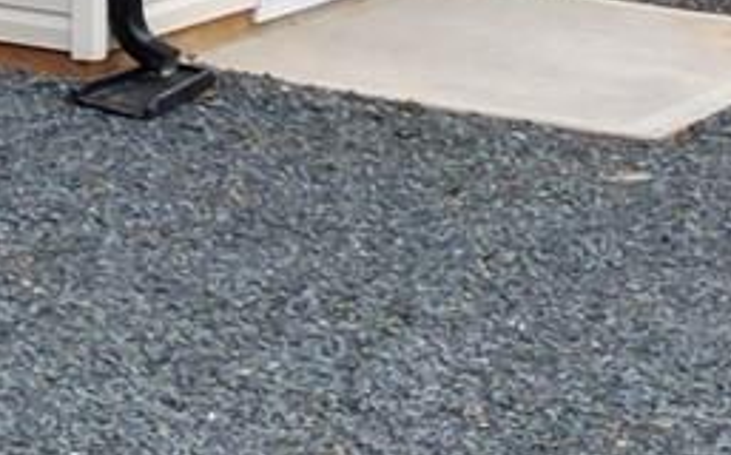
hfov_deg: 9.7
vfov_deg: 6.1
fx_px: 4040
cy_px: -748
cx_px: -649
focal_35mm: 203
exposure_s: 1/1250
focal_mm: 6.72
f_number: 1.7
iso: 100
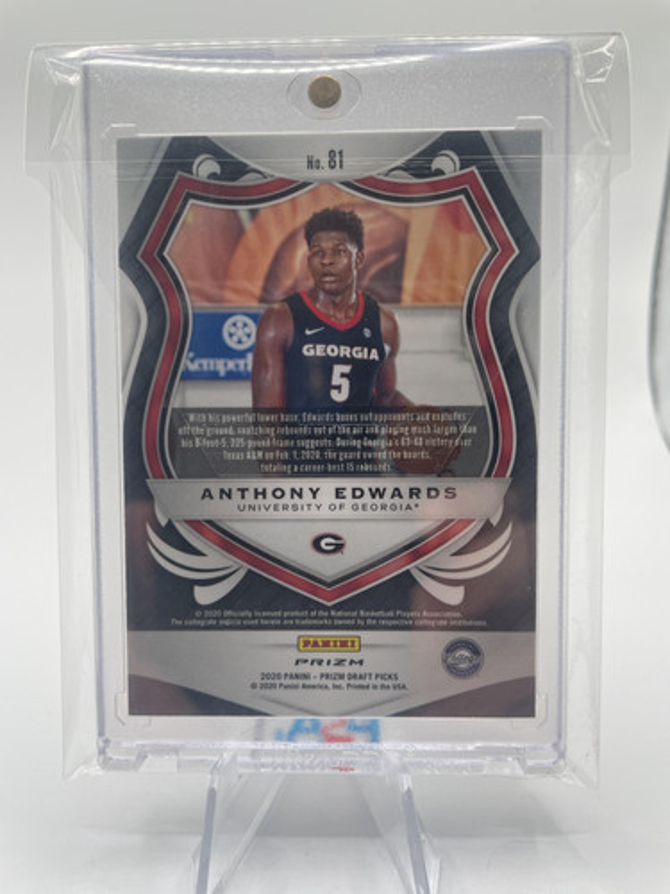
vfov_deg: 67.3
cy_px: 447
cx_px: 335
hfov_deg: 53.1
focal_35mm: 26
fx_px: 671
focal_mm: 4.2
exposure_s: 1/400
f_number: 1.6
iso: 32
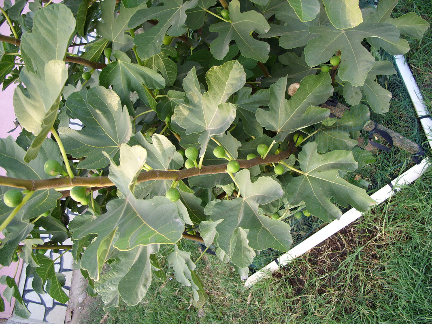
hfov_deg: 49.0
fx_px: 474
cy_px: 162
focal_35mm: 38
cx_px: 216
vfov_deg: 37.7
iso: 50
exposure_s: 1/38
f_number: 2.8
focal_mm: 7.8
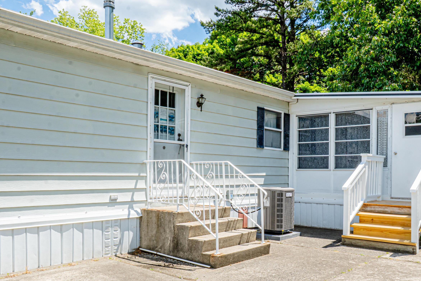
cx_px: 249
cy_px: 177
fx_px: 382
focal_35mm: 33
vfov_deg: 40.1
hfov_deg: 57.4
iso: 500
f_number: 22
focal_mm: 17
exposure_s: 1/80
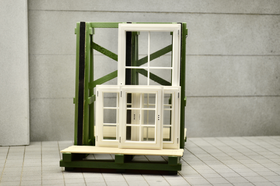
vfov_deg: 18.8
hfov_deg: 28.1
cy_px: 93
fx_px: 559
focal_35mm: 72
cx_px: 140
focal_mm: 48
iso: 400
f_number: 5.3
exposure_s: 1/100
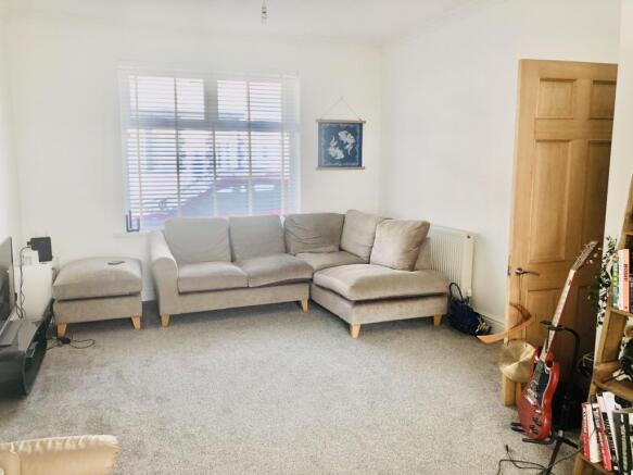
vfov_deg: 49.7
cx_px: 316
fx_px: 512
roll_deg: +0.4
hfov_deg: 63.5
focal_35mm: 28
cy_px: 238
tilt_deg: -9.2
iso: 40
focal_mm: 3.99
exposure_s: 1/120
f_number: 1.8
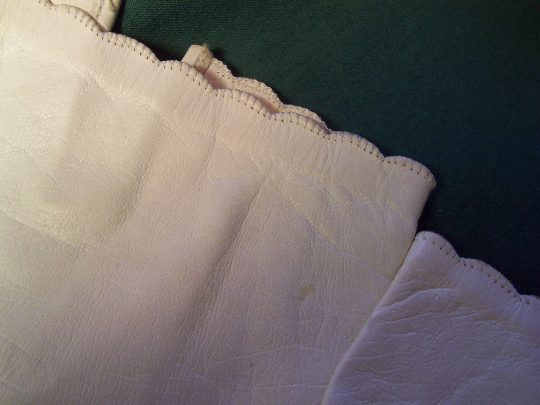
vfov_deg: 38.7
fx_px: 577
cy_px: 202
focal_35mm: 37
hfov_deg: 50.1
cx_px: 270
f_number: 2.8
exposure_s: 1/30
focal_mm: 5.6
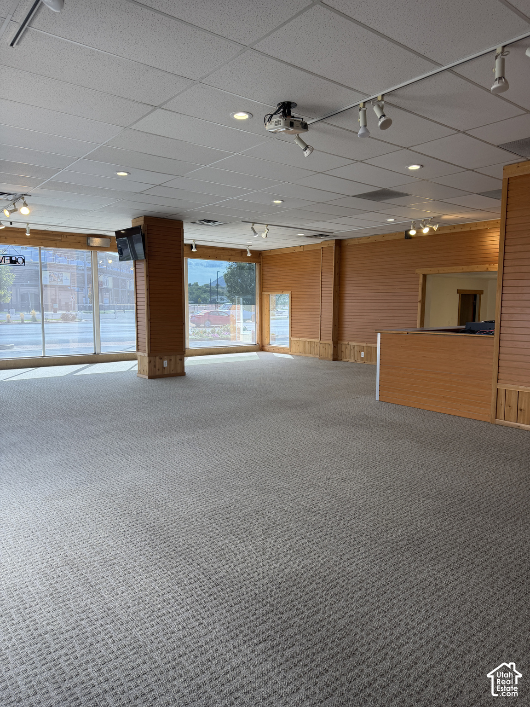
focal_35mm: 24
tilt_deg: -7.0
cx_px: 265
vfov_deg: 71.6
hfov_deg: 56.8
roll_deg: -0.8
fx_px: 490
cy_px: 354
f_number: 1.78
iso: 80
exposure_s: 1/180
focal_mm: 6.76
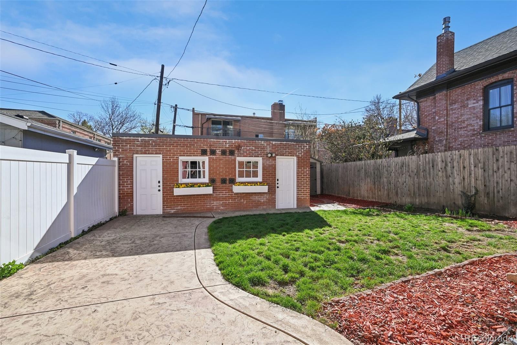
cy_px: 172
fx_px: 223
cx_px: 258
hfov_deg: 98.6
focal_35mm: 16
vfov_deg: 75.5
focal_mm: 15.5
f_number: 10
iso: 400
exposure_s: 1/500
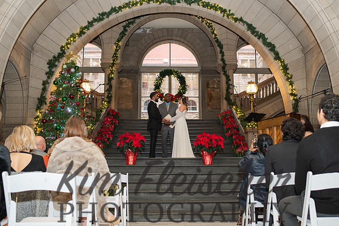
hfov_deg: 48.9
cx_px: 185
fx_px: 372
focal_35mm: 40
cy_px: 125
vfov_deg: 33.7
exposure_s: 1/200
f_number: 3.5
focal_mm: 35
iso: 1000
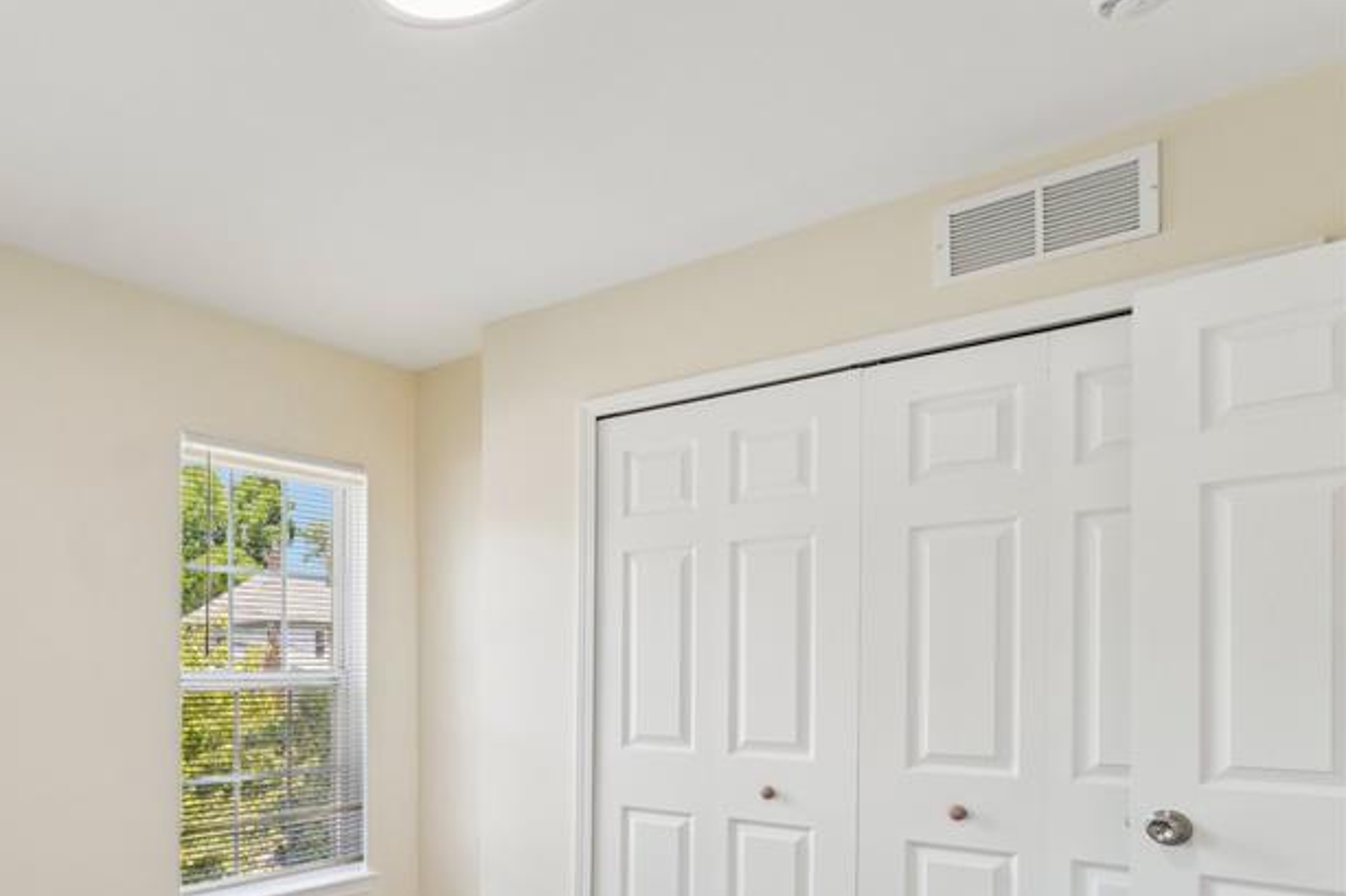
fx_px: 934
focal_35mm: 25
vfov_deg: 49.2
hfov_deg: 63.8
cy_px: 673
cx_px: 228
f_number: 8
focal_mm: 10
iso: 125
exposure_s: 1/30
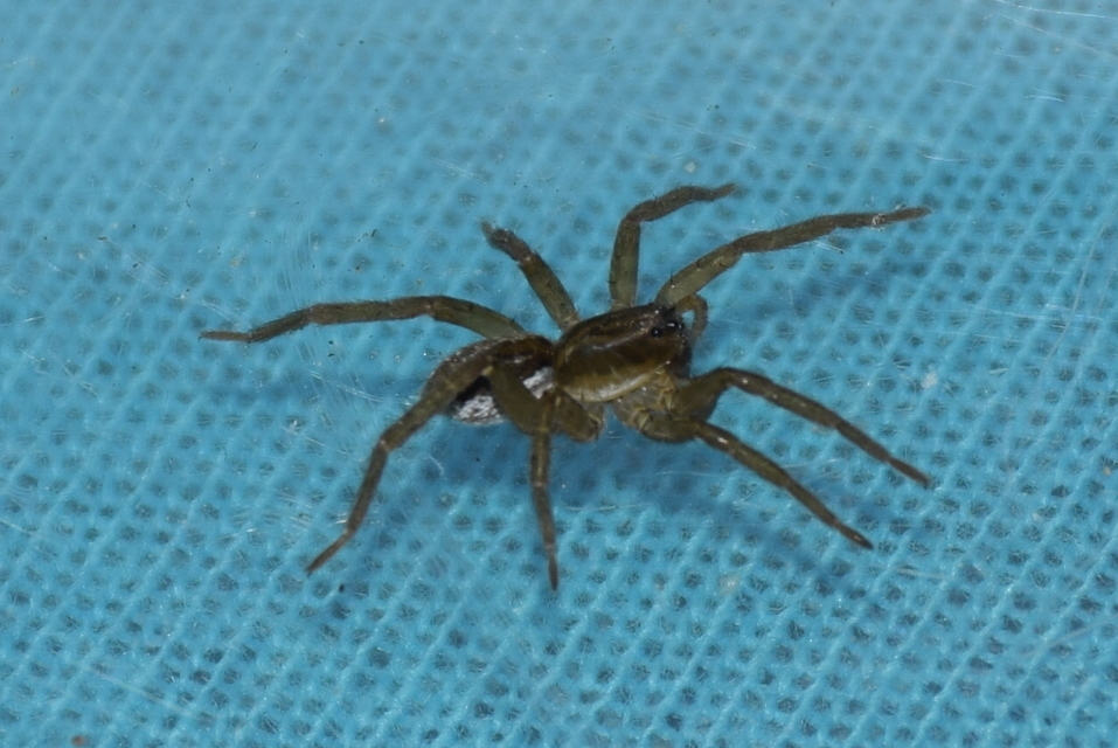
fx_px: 6527
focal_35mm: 210
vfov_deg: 6.6
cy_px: 374
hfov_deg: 9.8
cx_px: 559
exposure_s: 1/60
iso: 100
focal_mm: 140
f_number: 8
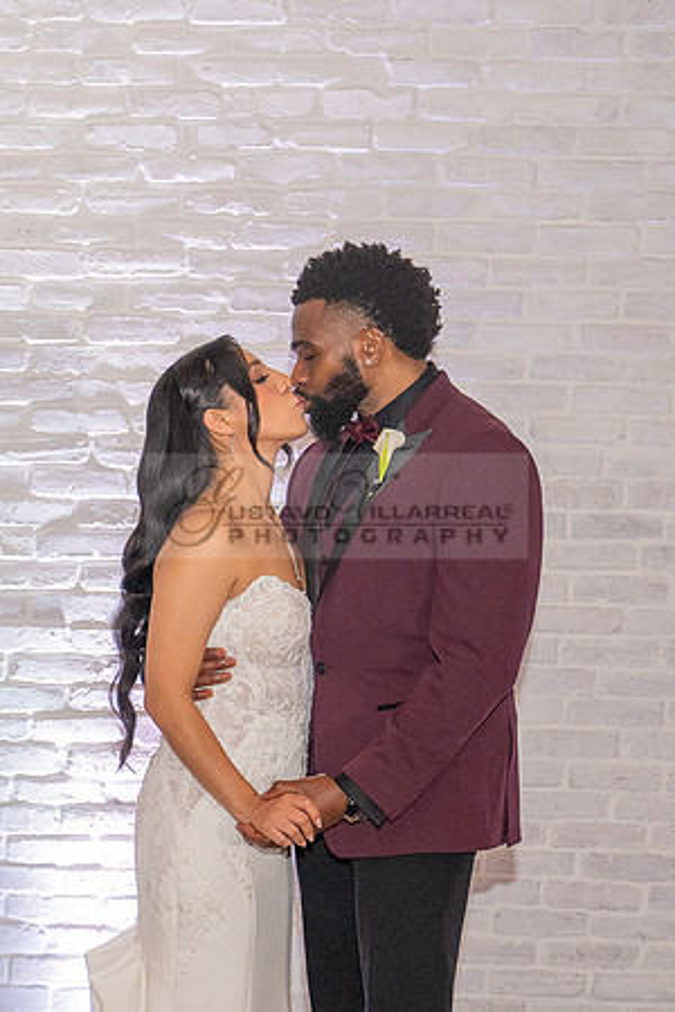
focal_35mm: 93
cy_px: 821
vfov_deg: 21.6
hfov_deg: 13.8
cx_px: -360
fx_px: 2616
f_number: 3.5
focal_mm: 35
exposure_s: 1/200
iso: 800
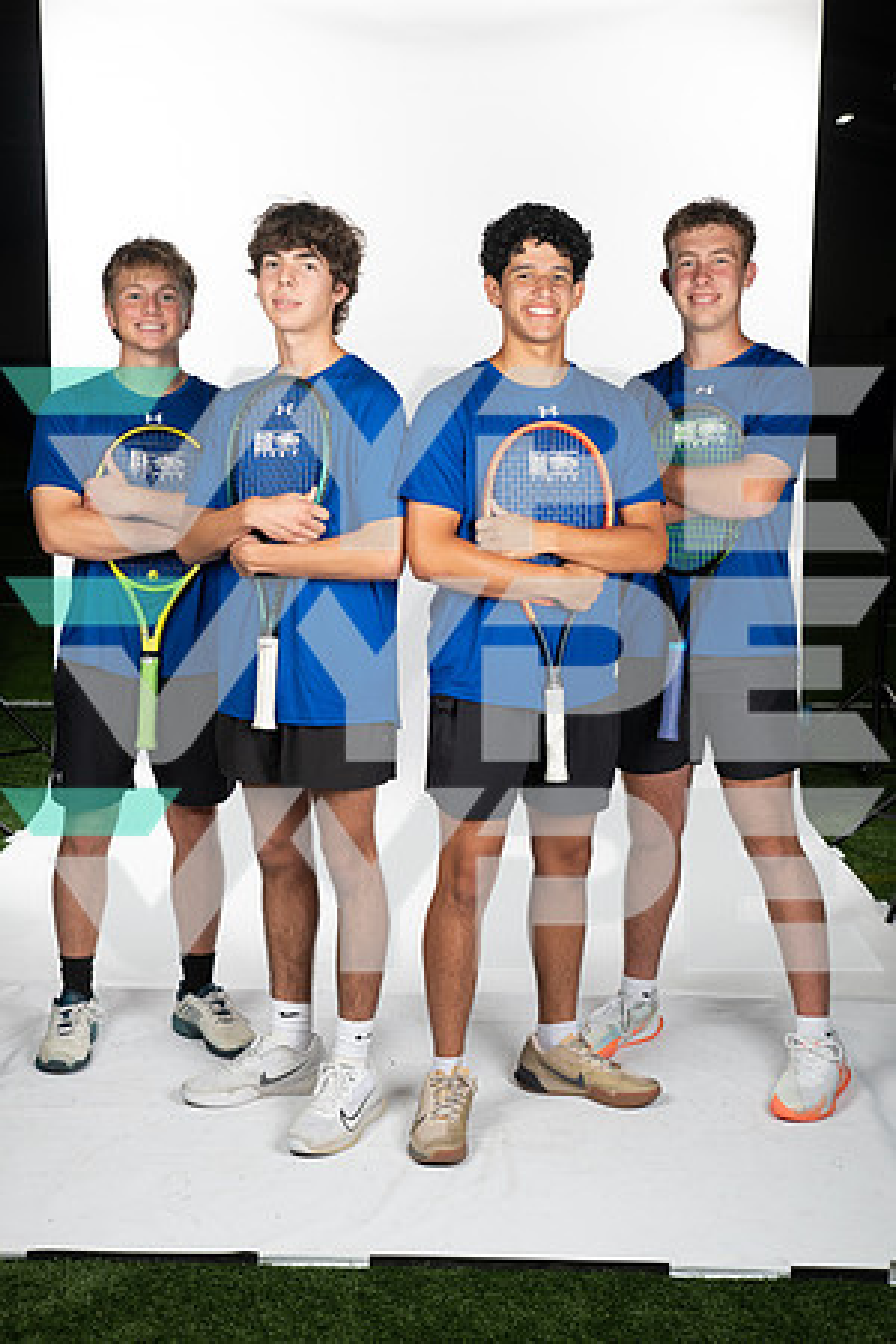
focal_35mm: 50
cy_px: 672
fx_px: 1867
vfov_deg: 39.6
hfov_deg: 27.0
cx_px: 448
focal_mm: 50
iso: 200
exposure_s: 1/500
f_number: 7.1
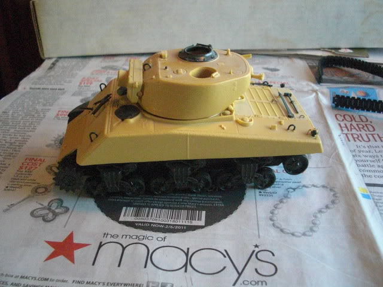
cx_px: 192
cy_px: 144
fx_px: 398
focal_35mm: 36
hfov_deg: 51.4
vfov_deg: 39.7
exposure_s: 1/100
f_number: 2.8
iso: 800
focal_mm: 6.3
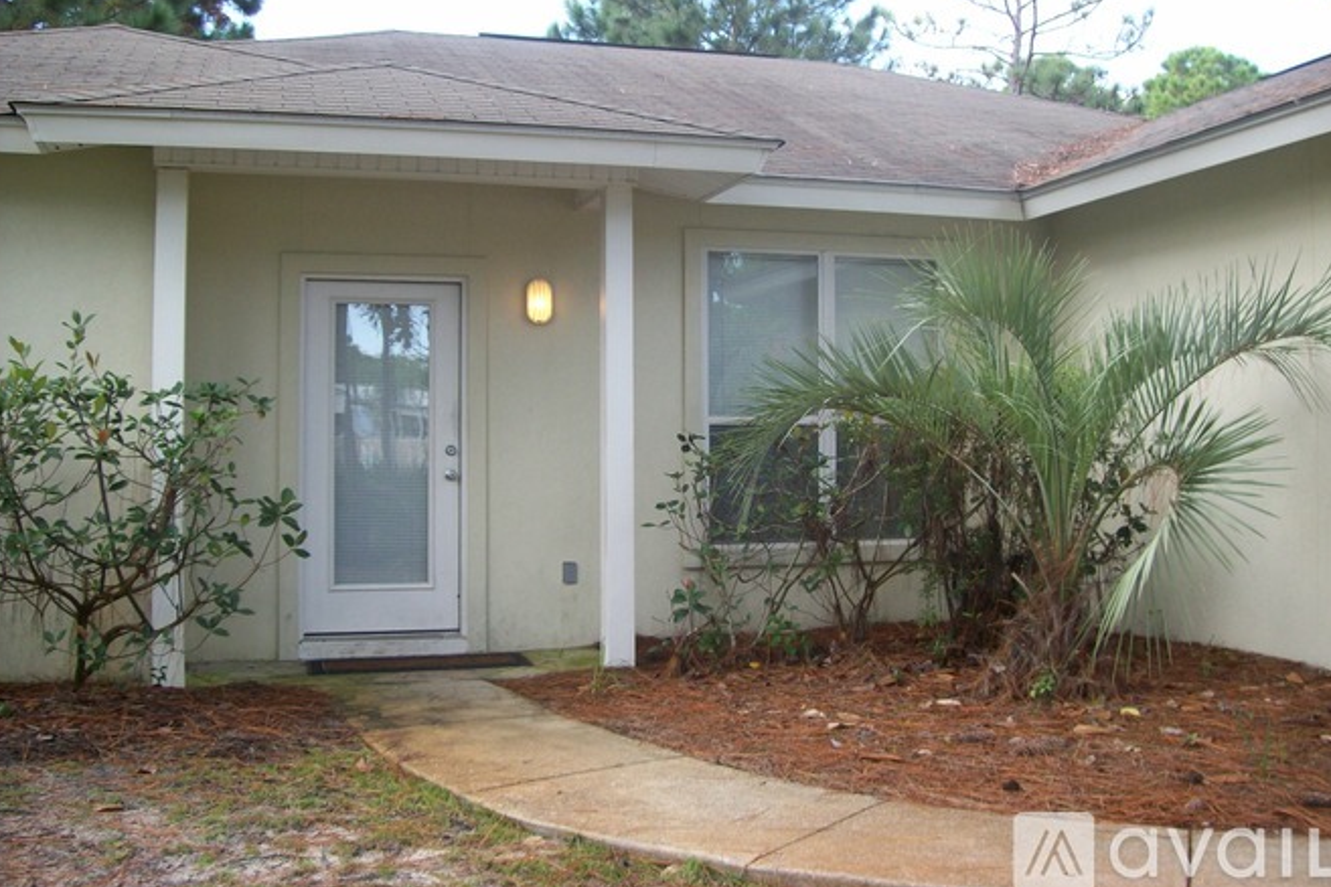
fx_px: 1405
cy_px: 387
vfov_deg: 35.0
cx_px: 666
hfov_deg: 50.7
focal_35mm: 38
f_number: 2.7
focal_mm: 6
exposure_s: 1/163
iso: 80
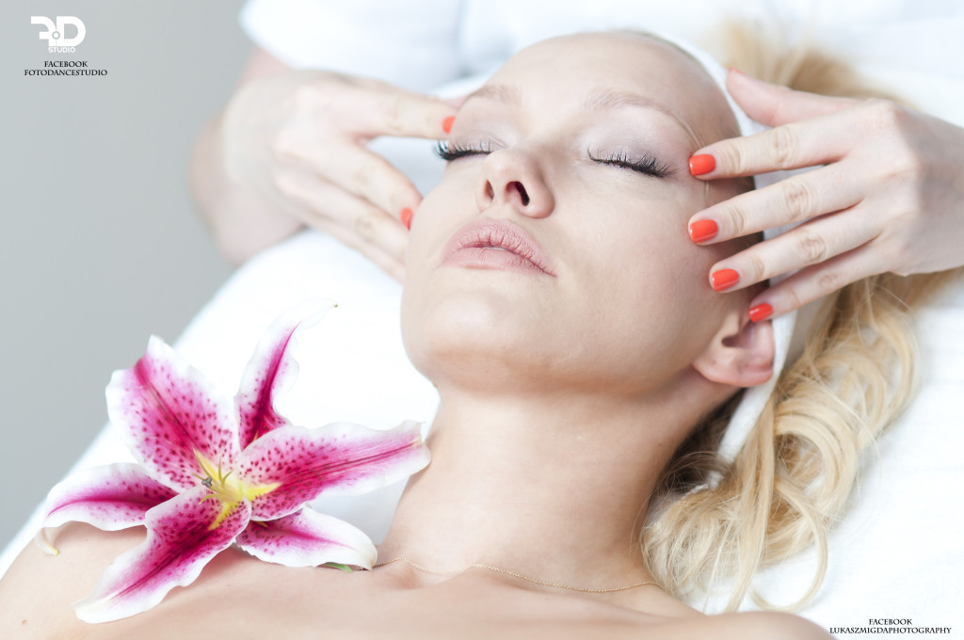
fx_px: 3410
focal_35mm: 128
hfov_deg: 16.1
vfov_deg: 10.7
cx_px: 482
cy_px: 320
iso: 500
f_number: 2.2
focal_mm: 85
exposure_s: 1/80
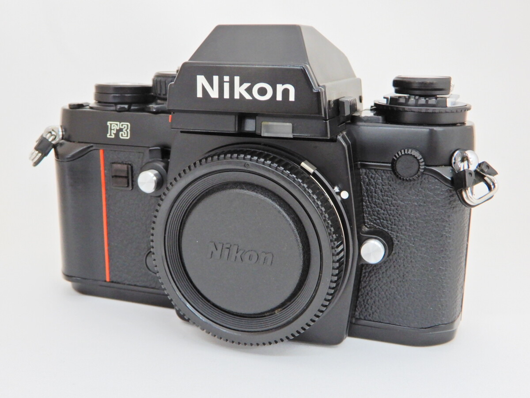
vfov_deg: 34.3
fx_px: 643
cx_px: 265
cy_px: 199
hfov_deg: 44.8
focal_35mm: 42
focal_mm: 7.5
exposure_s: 1/30
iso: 360
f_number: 4
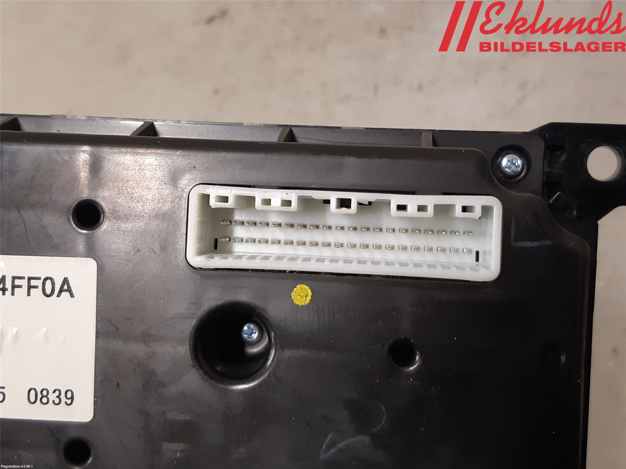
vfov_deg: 53.1
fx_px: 470
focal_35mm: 26
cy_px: 234
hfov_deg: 67.3
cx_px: 313
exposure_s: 1/50
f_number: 1.7
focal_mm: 3.93
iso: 160
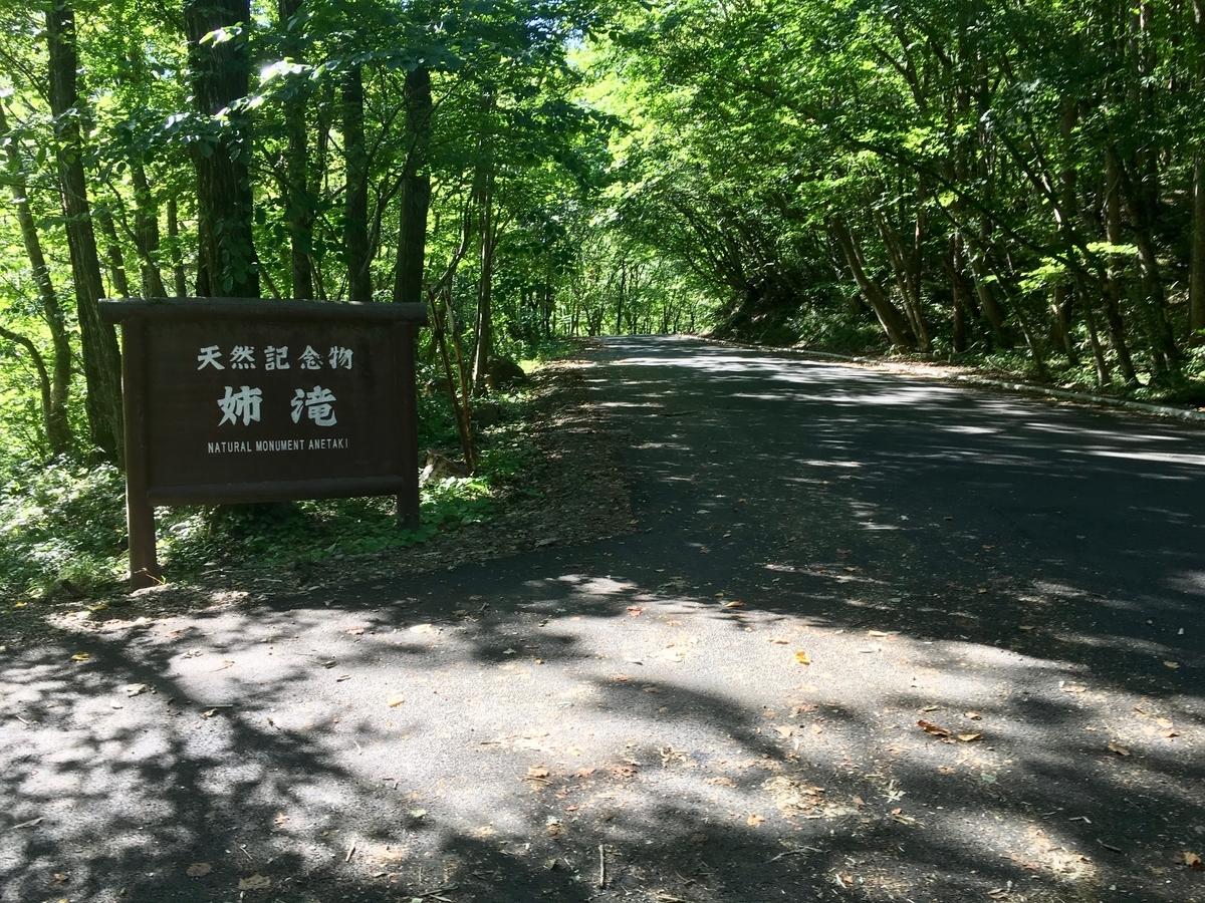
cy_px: 452
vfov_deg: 48.2
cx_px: 602
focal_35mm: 29
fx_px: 1010
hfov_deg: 61.7
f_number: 2.2
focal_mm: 4.15
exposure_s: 1/120
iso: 32
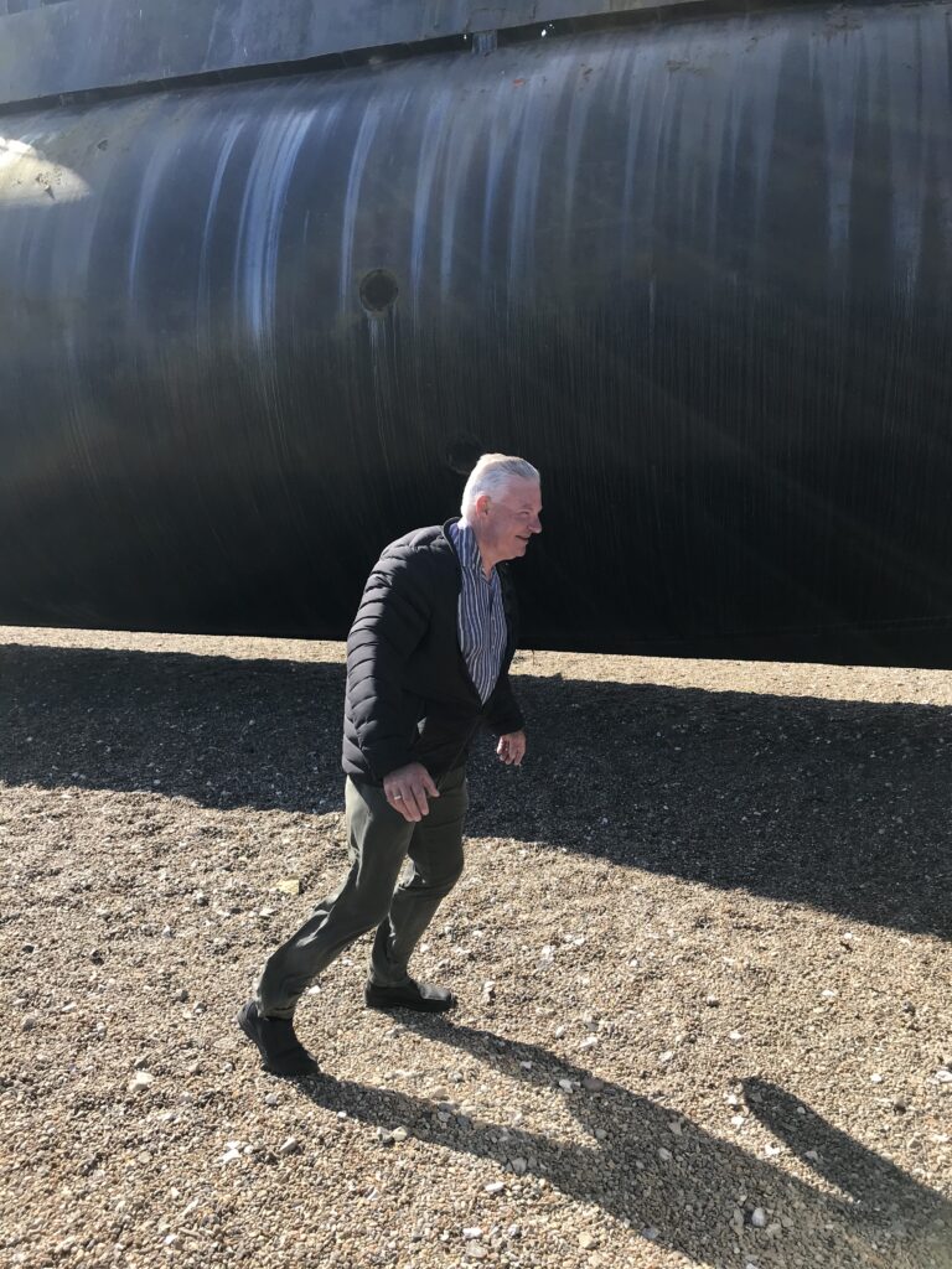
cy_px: 634
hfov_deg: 49.7
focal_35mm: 28
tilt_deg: -3.7
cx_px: 476
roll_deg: -0.1
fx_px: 1027
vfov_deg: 63.4
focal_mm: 3.99
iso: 20
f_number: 1.8
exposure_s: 1/894
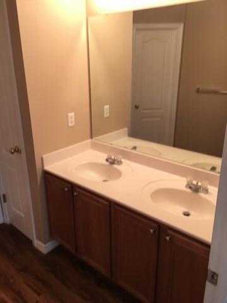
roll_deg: +0.6
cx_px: 114
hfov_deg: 48.2
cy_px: 152
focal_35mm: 29
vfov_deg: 61.7
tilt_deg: -21.6
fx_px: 254
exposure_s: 1/15
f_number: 2.2
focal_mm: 4.15
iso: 32
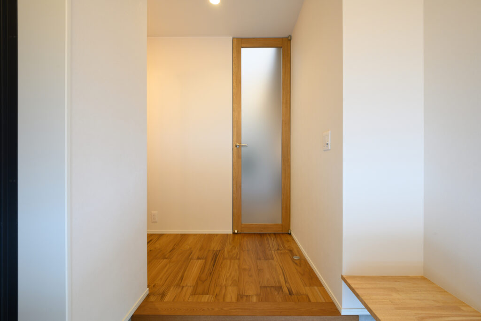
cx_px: 240
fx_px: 214
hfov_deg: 96.7
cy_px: 160
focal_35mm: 16
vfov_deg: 73.8
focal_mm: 16
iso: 250
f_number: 11
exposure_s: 1/5
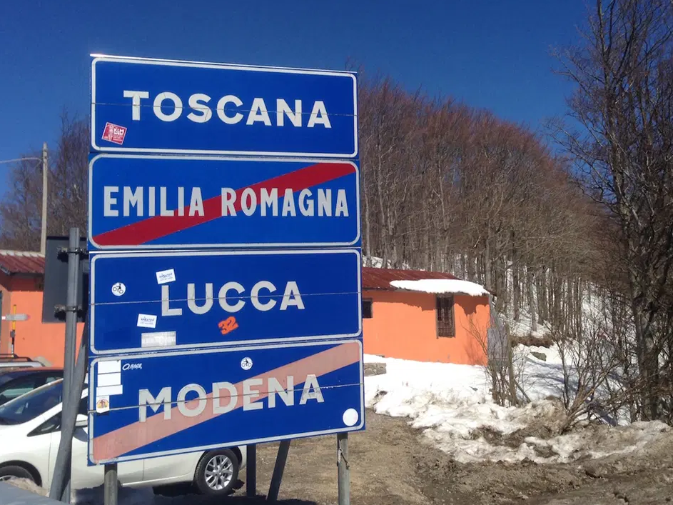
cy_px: 189
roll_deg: +1.9
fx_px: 816
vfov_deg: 34.2
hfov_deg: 44.8
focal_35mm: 42
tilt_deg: +13.1
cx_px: 359
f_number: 2.4
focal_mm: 4.12
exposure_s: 1/2463
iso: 50
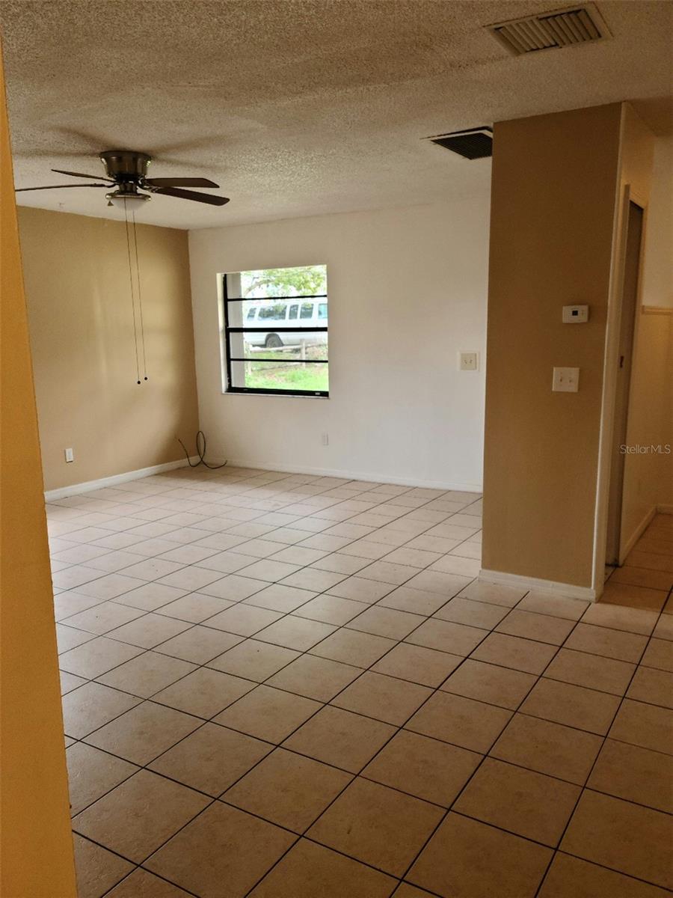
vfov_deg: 63.4
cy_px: 449
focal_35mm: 28
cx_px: 336
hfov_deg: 49.7
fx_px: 726
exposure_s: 1/60.2
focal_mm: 5.9
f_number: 2
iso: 125
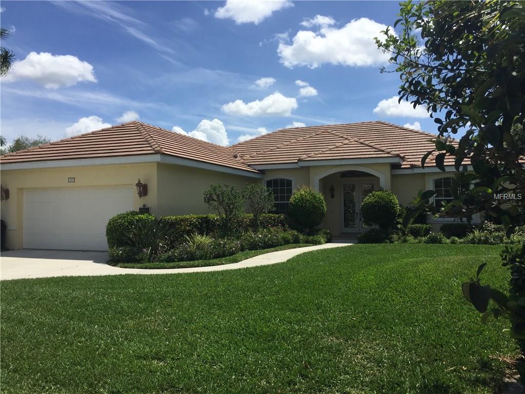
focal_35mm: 29
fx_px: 440
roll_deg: -0.4
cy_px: 197
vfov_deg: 48.2
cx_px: 262
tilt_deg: +1.9
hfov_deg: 61.7
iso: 32
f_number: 2.2
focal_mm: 4.15
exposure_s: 1/2825
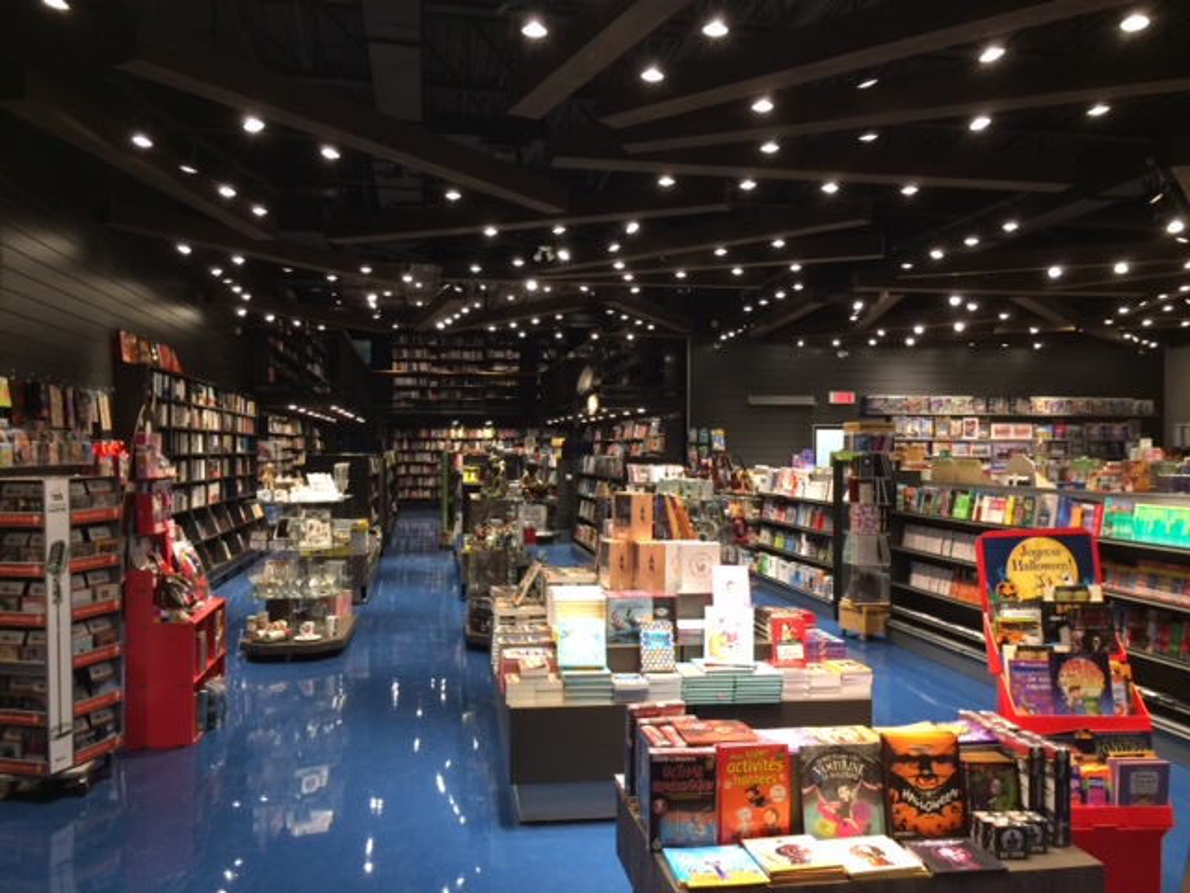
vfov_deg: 48.2
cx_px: 595
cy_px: 446
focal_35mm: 29
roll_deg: -0.5
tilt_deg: -1.7
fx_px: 997
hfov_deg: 61.7
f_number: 2.2
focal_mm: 4.15
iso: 100
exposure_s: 1/30
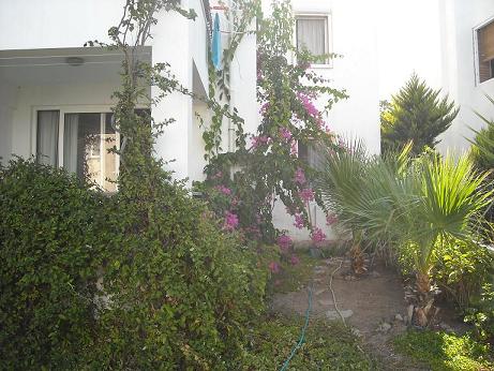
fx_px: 500
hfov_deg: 52.6
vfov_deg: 40.7
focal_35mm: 35
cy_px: 186
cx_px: 247
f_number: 2.8
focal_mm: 5.7
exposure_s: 1/184
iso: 64
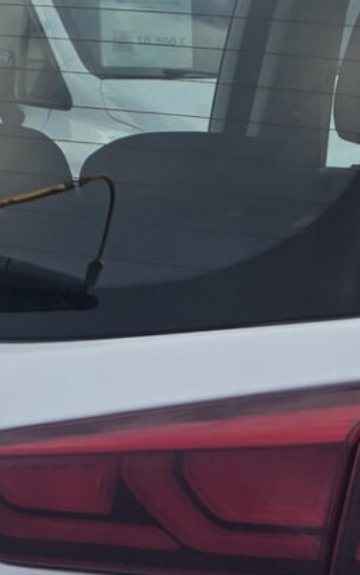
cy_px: 853
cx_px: 490
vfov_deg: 13.4
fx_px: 2322
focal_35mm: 148
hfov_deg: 8.7
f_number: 1.7
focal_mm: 6.3
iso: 16
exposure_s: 1/180
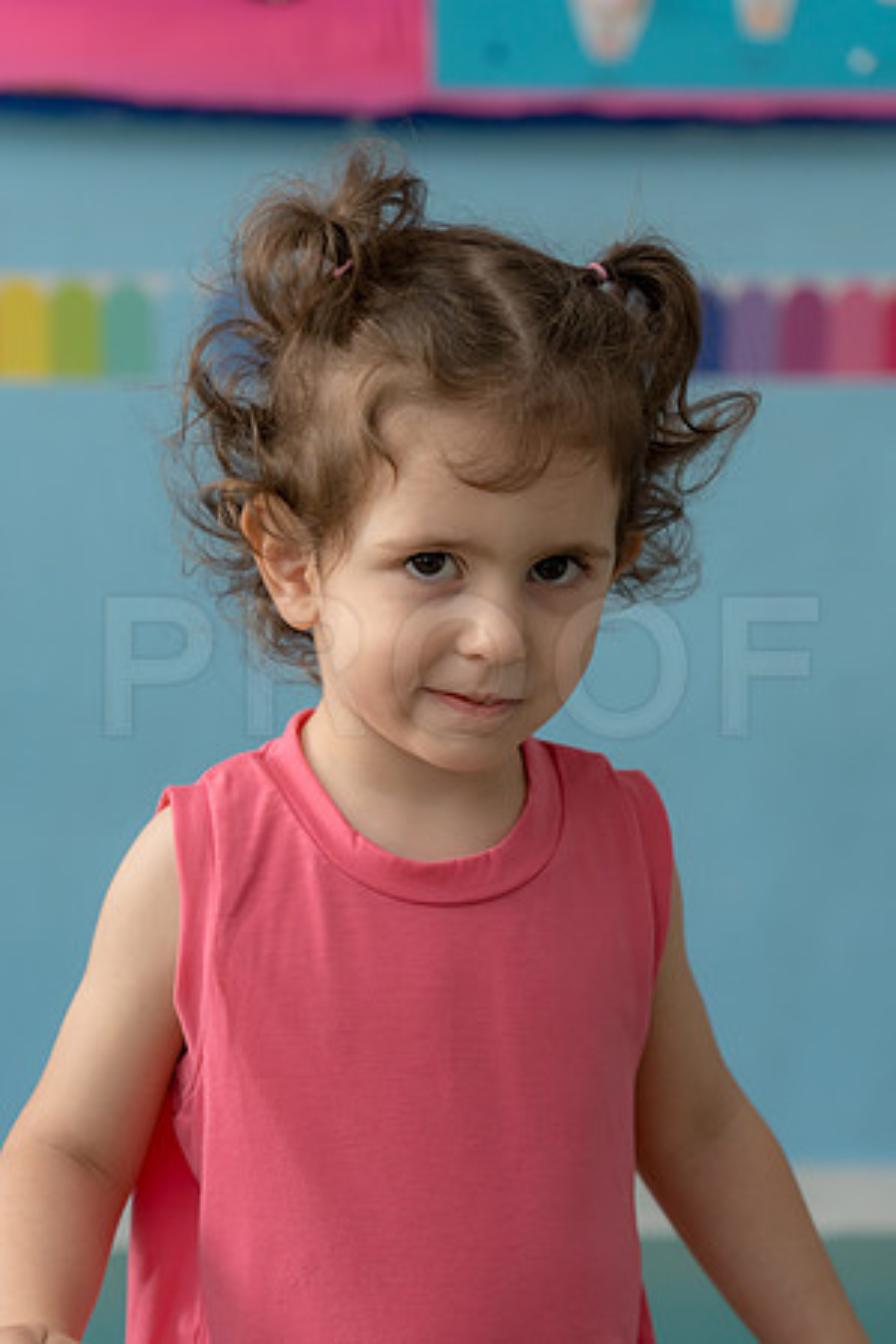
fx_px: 3509
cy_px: 672
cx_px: 448
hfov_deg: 14.6
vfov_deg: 21.7
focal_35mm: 94
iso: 1600
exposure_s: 1/160
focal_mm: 94
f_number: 5.6
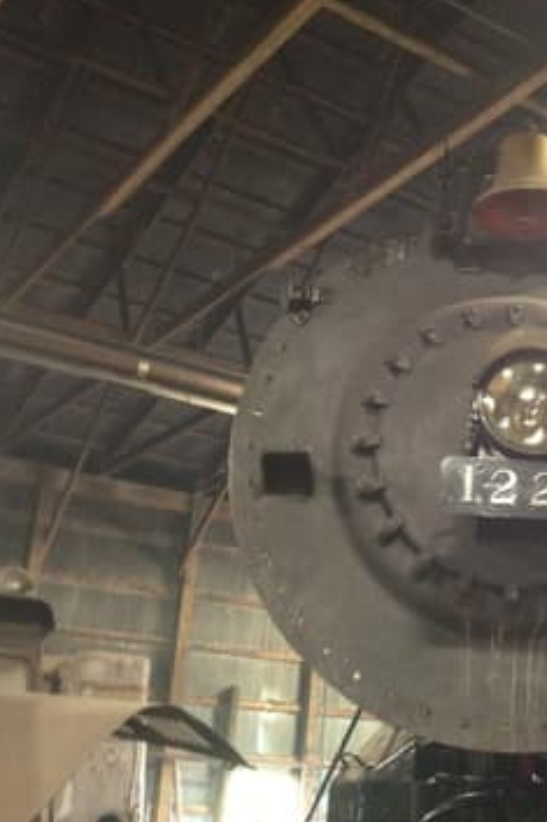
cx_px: 454
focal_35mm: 55
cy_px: 423
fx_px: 1255
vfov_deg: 36.3
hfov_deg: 24.1
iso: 400
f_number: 2.4
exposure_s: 1/17
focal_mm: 4.28
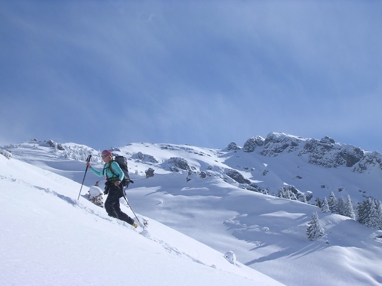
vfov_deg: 14.8
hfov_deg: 19.6
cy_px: 143
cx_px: 191
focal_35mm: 100
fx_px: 1104
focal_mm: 15.2
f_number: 4.5
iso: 100
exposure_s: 1/1018
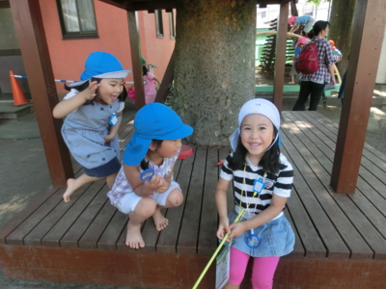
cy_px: 144
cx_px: 193
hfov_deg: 71.6
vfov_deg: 56.8
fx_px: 268
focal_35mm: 24
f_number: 3
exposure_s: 1/250
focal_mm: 4.24
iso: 160
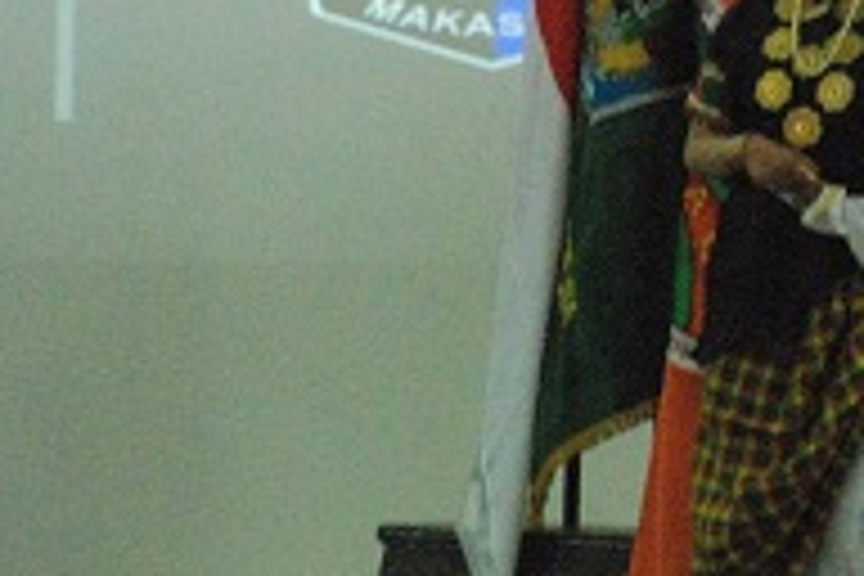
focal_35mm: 510
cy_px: 88
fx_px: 12230
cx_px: 1044
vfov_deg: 2.7
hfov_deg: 4.0
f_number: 5.6
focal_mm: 105
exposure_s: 1/25
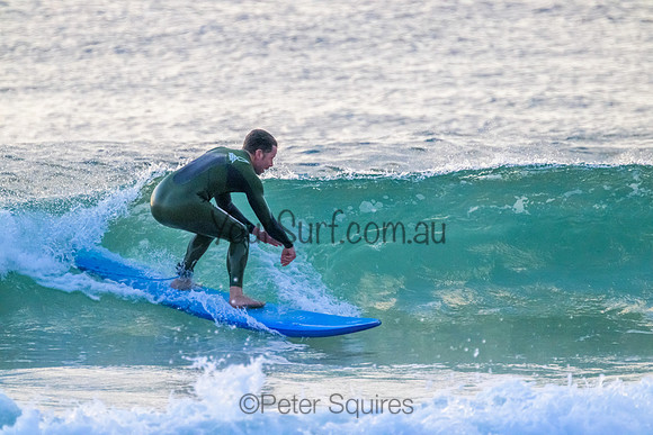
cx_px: 326
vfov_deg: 1.7
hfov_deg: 2.6
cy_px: 218
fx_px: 14514
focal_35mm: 800
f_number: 11
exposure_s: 1/1250
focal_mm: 800
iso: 6400
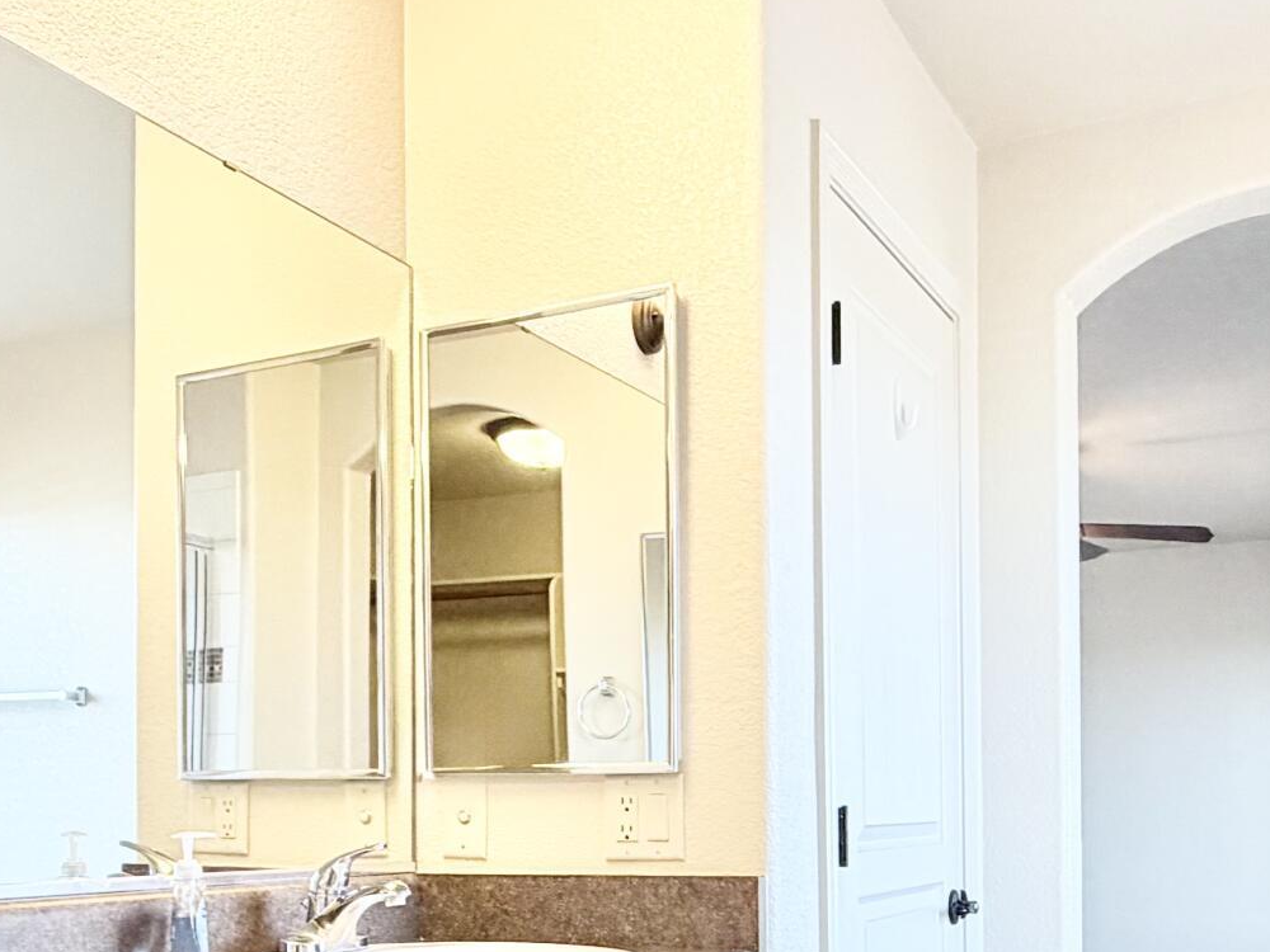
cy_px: 823
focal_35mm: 42
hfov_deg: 44.7
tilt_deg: +0.9
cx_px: 551
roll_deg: +0.4
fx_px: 1541
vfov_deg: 32.9
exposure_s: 1/120
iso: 160
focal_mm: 2.22
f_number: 2.2
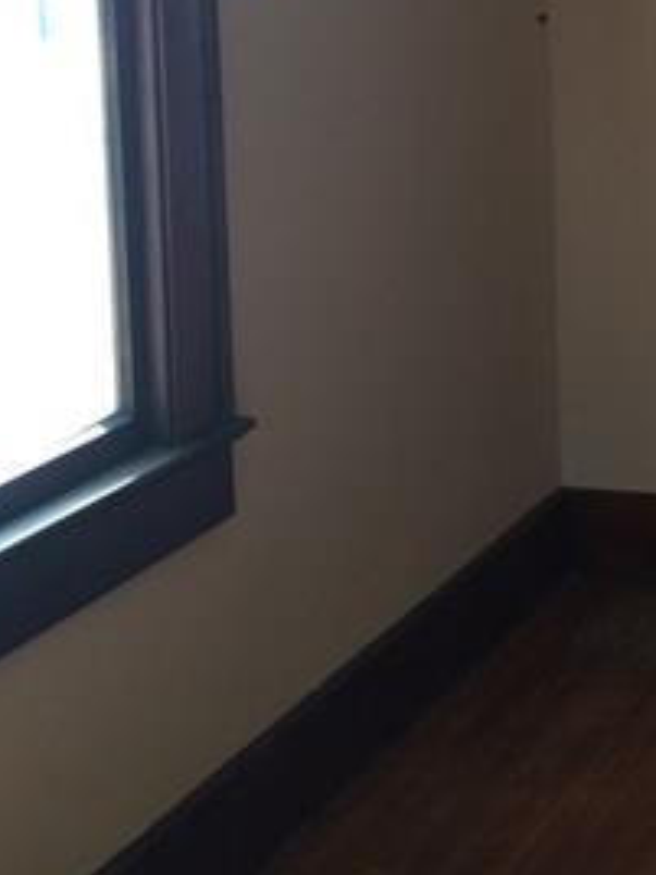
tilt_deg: -6.2
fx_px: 2097
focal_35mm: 83
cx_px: 822
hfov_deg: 16.9
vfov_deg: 22.9
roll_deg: +1.0
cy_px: 69
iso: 32
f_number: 2.2
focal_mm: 4.15
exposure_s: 1/33
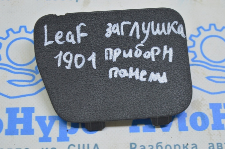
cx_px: 112
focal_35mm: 78
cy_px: 74
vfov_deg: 17.5
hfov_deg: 26.0
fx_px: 487
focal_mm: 52
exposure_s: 1/20
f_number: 5.6
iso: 400
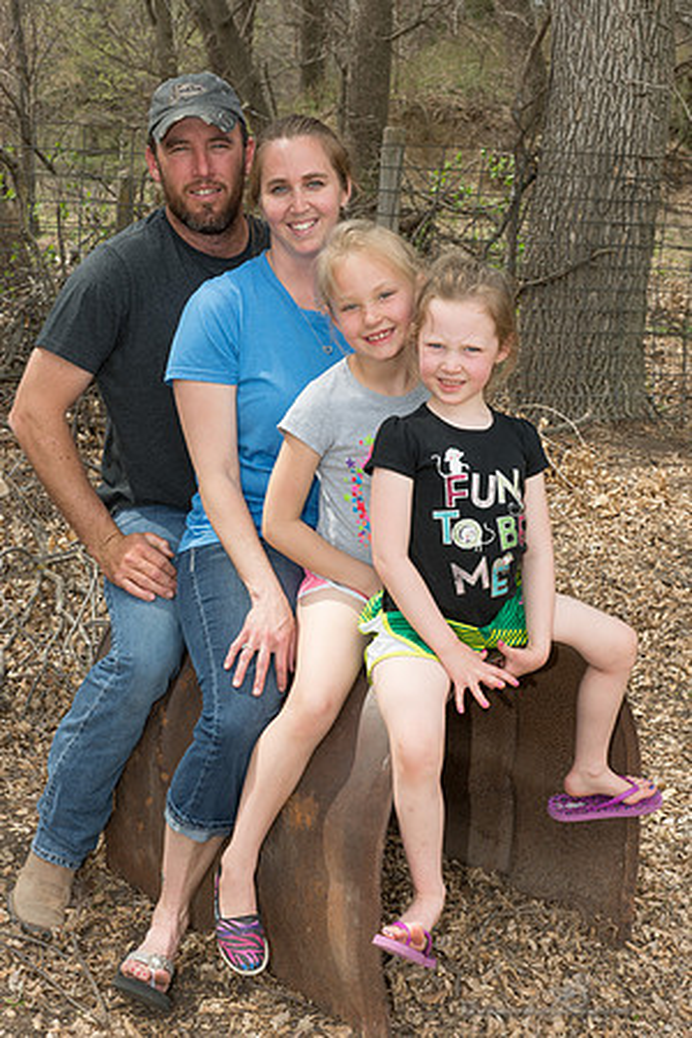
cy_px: 519
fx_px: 1297
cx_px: 346
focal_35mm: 45
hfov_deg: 29.9
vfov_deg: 43.6
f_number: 8
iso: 100
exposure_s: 1/80
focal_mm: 45
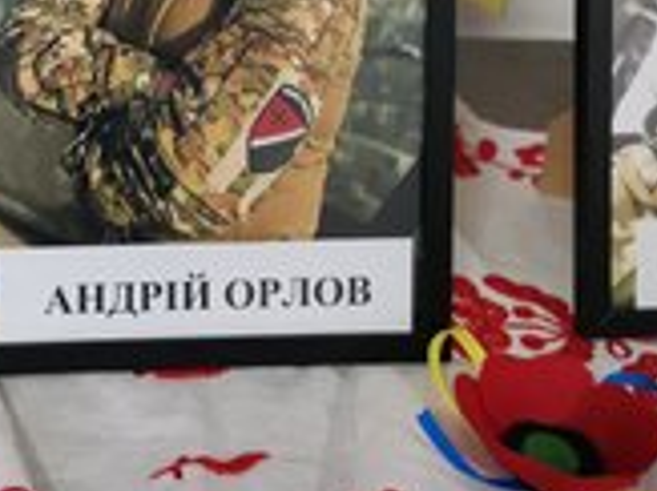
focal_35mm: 64
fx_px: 1214
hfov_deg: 29.8
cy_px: -44
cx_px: 165
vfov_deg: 21.7
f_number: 2.4
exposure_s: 1/50
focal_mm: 4.75
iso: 320
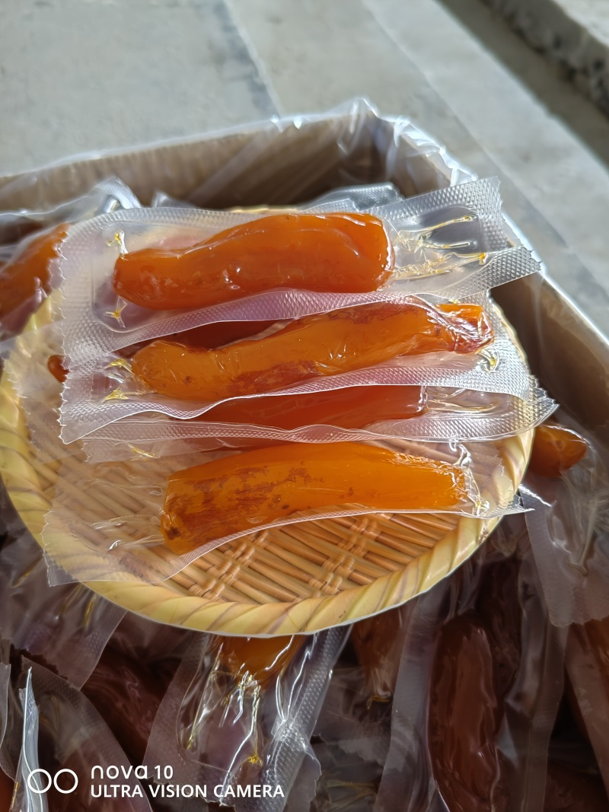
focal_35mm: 27
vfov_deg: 65.3
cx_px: 304
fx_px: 633
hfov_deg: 51.3
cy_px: 406
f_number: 1.9
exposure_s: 1/100
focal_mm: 5.52
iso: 125
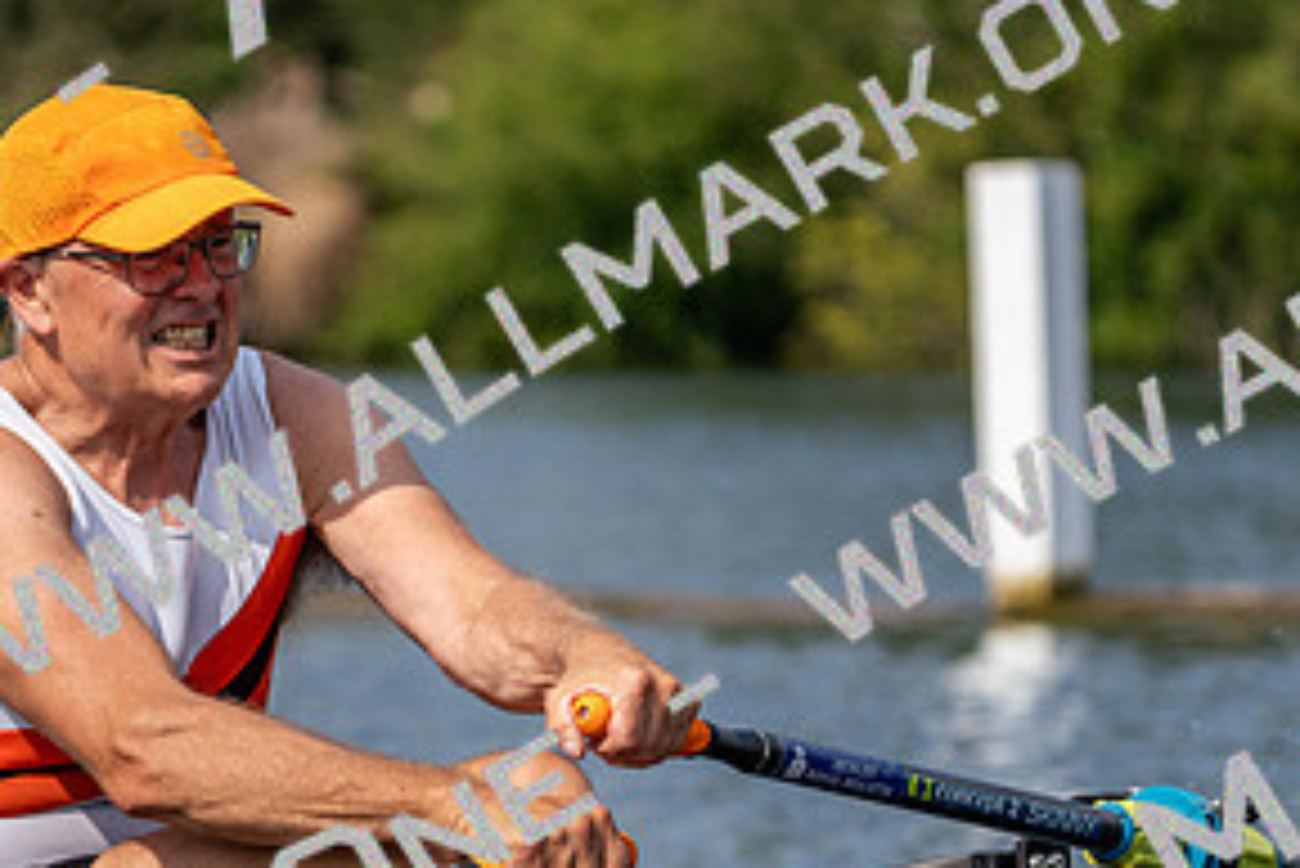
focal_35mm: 402
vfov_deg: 3.4
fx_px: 14523
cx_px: 463
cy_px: 717
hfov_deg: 5.1
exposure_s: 1/1600
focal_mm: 200
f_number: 5.6
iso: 200
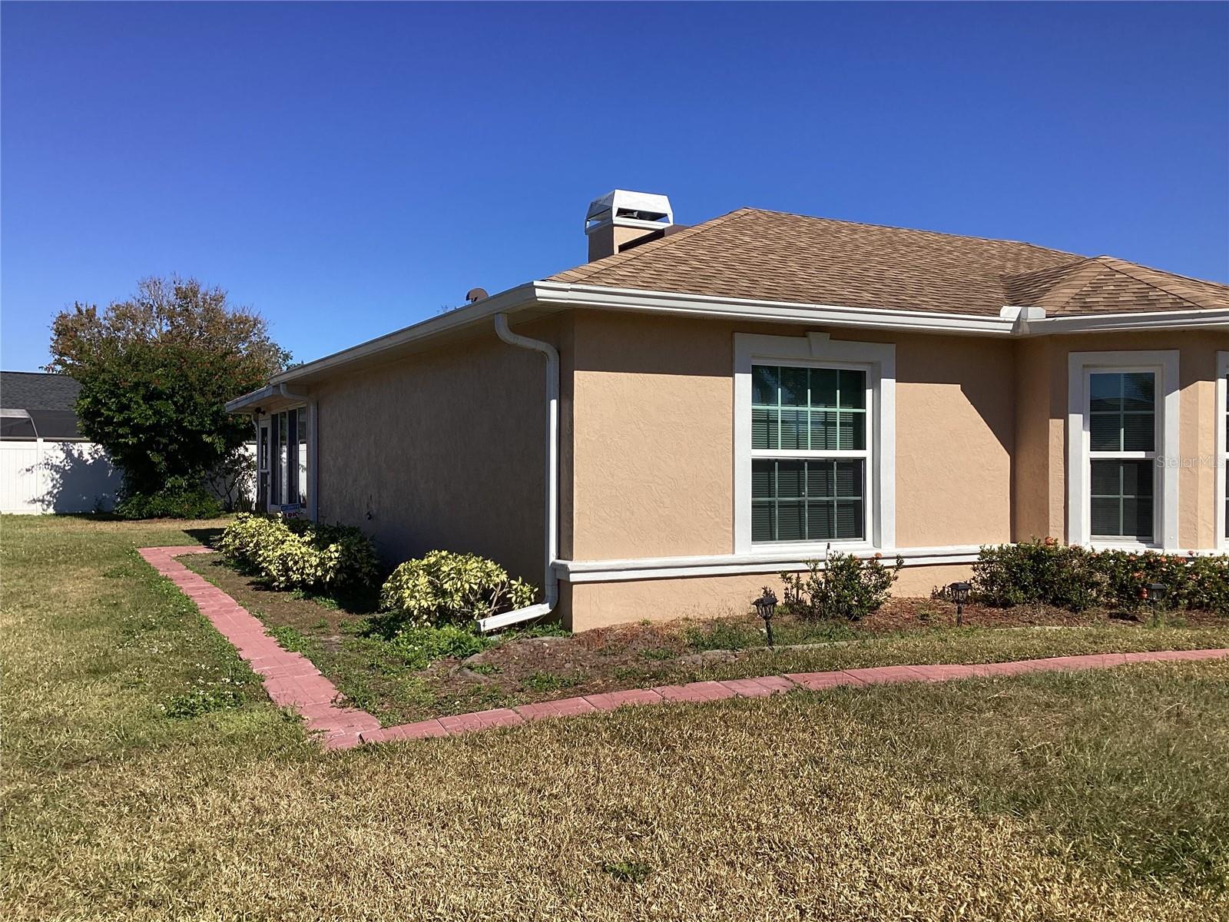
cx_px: 614
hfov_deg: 58.4
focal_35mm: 31
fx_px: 1101
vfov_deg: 45.4
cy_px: 461
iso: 25
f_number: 2.4
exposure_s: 1/1942
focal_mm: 3.3
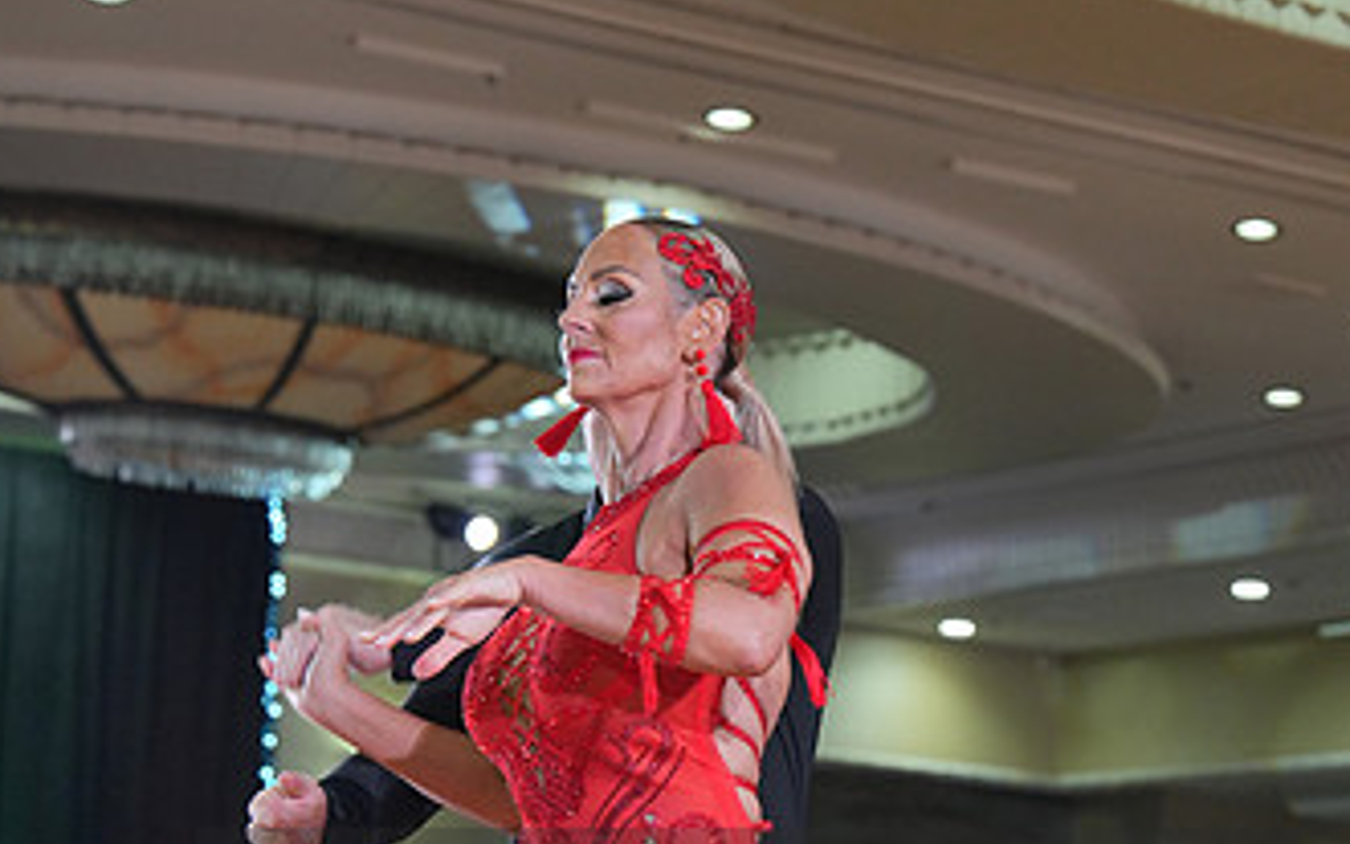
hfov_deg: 16.7
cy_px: 966
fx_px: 4600
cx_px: 761
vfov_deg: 10.3
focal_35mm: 125
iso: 1600
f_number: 4
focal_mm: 70
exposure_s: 1/400
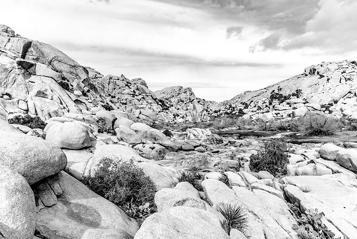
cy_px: 120
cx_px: 178
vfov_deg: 53.2
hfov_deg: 73.7
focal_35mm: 24
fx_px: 238
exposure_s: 1/1250
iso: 100
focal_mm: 24
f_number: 4
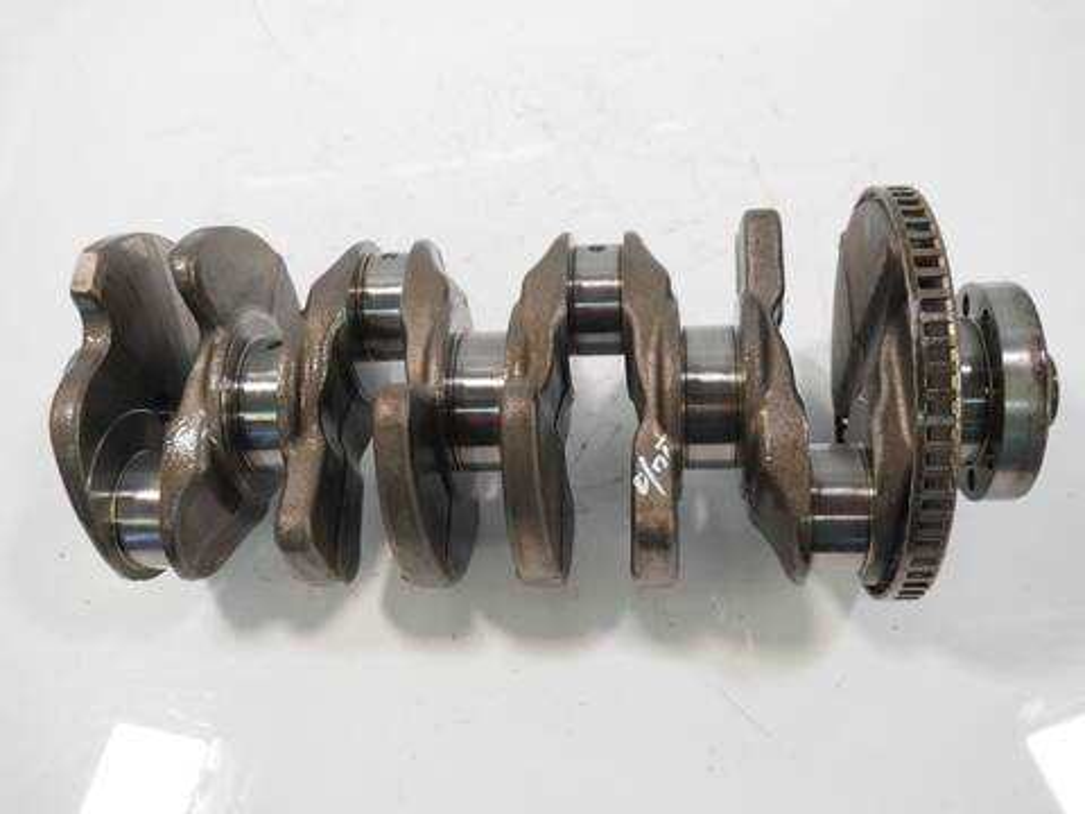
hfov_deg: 56.8
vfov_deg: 44.2
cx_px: 542
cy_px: 407
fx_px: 1003
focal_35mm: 32
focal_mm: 16
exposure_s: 1/60
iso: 500
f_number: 3.8
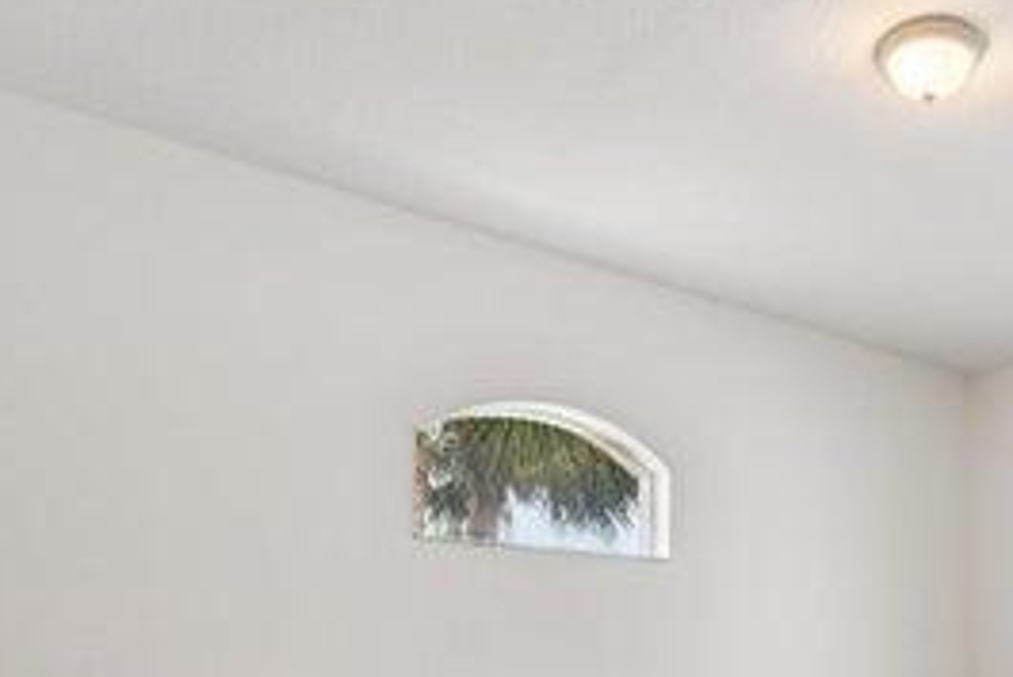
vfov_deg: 31.8
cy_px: 711
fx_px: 1070
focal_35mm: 38
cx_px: 749
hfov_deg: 48.9
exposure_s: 1/15
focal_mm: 14
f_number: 8
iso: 400
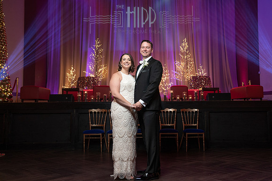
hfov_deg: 49.2
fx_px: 297
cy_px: 85
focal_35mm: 39
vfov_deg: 34.0
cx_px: 144
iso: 2000
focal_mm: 37
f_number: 4
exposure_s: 1/100
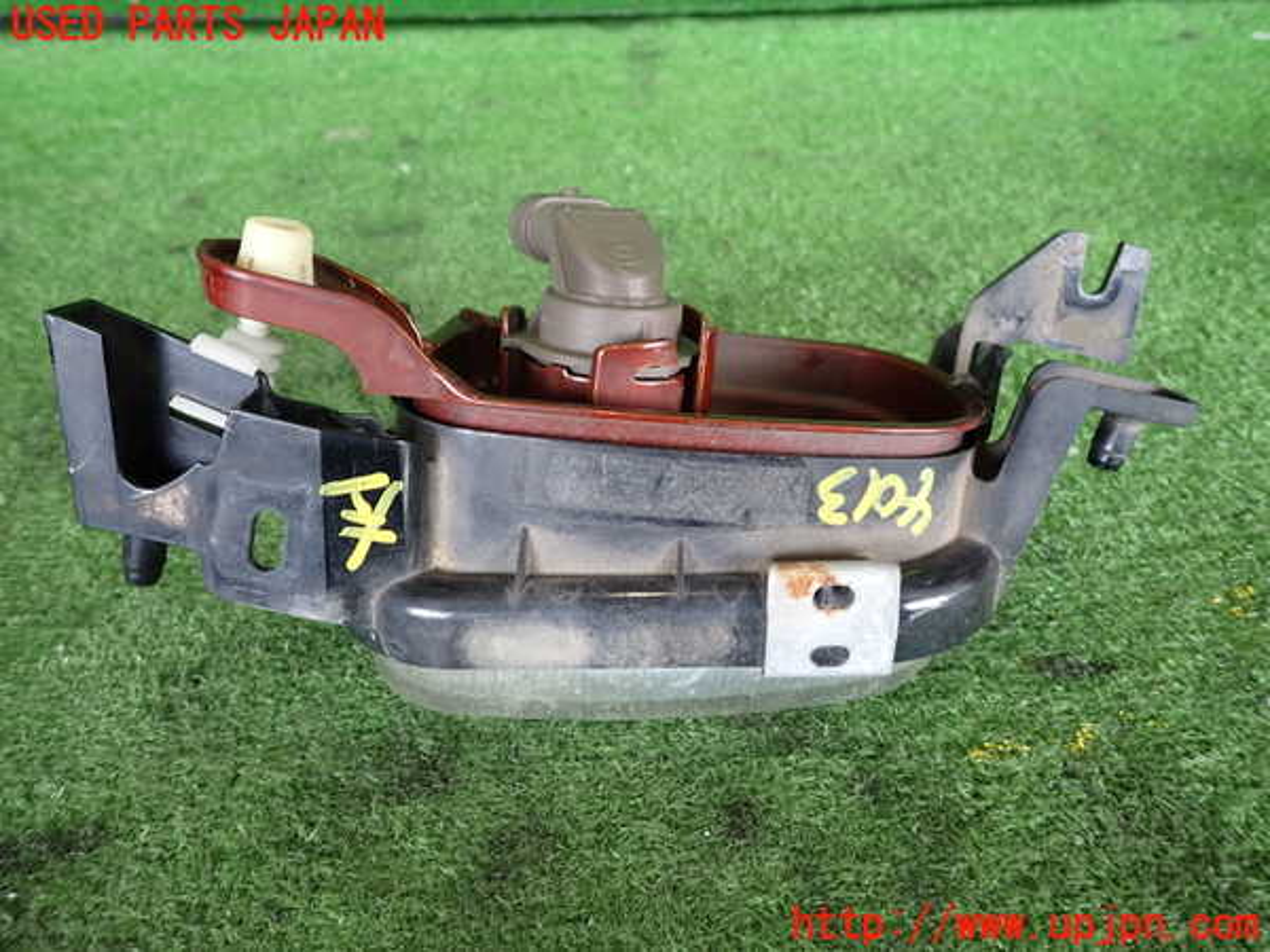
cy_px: 476
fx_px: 917
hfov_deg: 69.4
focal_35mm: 25
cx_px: 635
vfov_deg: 54.9
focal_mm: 4.5
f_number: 2
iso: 200
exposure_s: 1/60
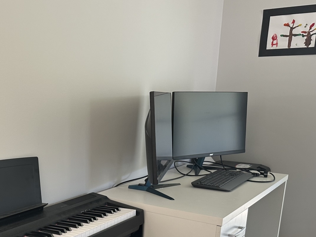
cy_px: 207
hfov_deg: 40.9
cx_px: 80
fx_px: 411
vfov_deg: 30.9
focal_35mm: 45
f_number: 1.78
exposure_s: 1/50
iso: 160
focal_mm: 6.86
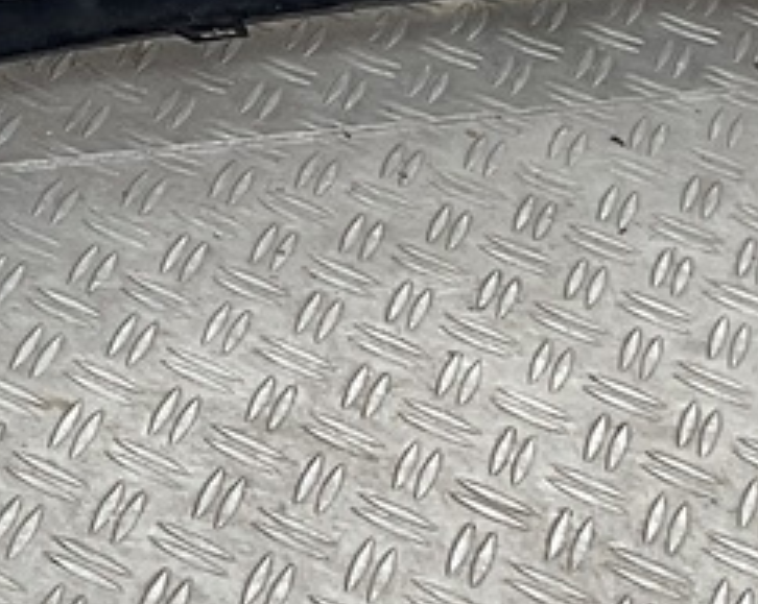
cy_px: -191
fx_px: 2644
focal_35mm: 118
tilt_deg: -30.7
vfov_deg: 12.6
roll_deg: -7.7
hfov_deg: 15.4
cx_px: -276
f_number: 1.8
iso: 40
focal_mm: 3
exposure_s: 1/120
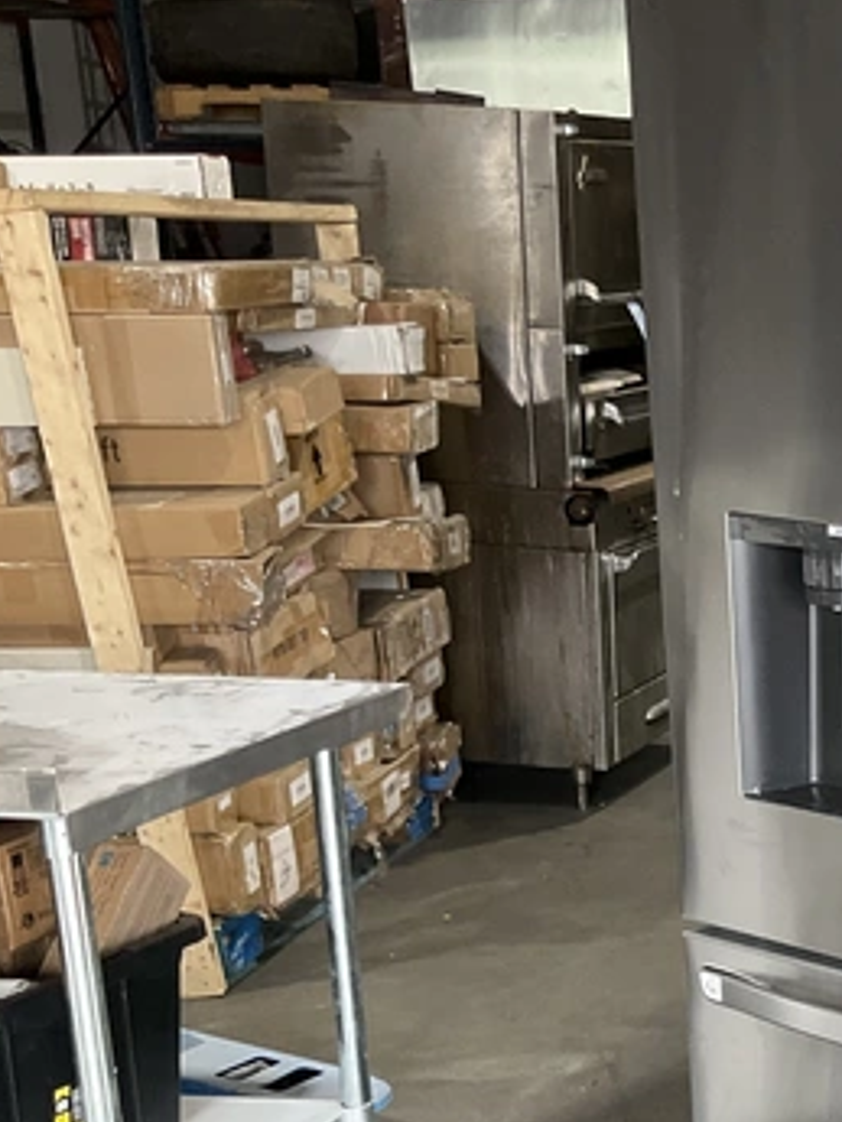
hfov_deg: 20.5
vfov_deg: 30.4
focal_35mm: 63
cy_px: 795
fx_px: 2042
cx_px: 1196
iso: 80
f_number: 1.8
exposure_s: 1/60
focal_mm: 3
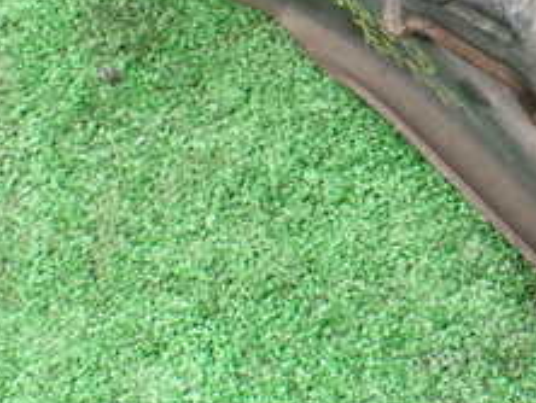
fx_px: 1256
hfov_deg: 22.4
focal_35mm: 81
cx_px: 628
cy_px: 109
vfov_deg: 18.1
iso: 100
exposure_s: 1/125
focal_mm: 5.4
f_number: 3.2
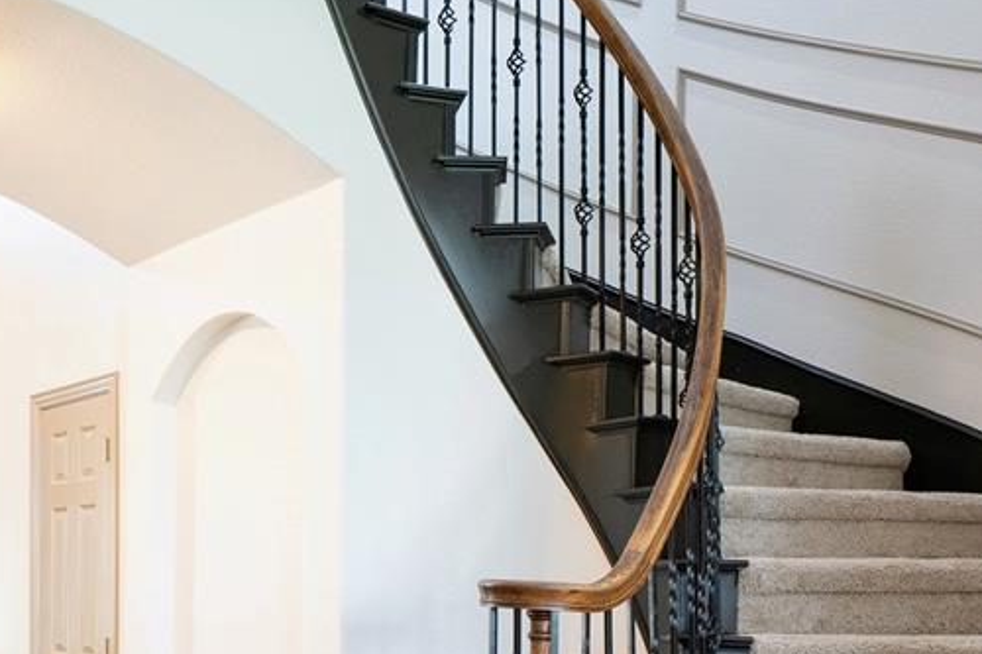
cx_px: 350
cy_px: 593
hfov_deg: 44.9
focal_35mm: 43
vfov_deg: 29.8
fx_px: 1172
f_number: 5
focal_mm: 14
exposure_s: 1/10
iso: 500
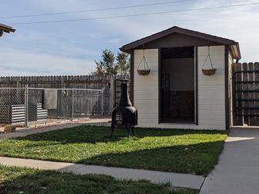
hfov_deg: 37.1
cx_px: 87
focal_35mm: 51
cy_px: 89
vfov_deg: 28.5
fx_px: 381
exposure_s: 1/7812
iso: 88
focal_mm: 4.38
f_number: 1.73
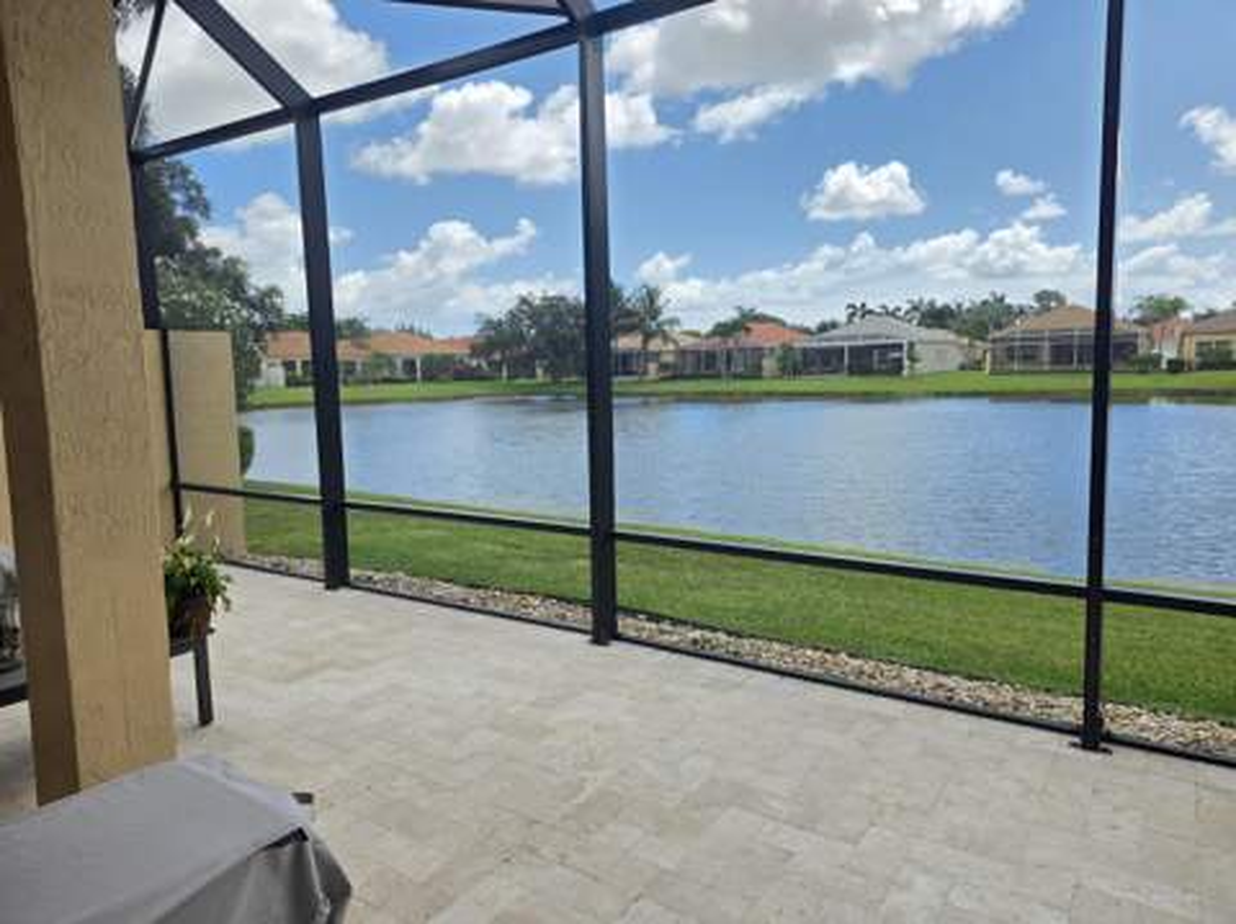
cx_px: 618
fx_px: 820
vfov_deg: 58.8
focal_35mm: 23
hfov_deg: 74.0
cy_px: 462
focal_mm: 6.25
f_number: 1.7
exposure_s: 1/2961
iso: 80
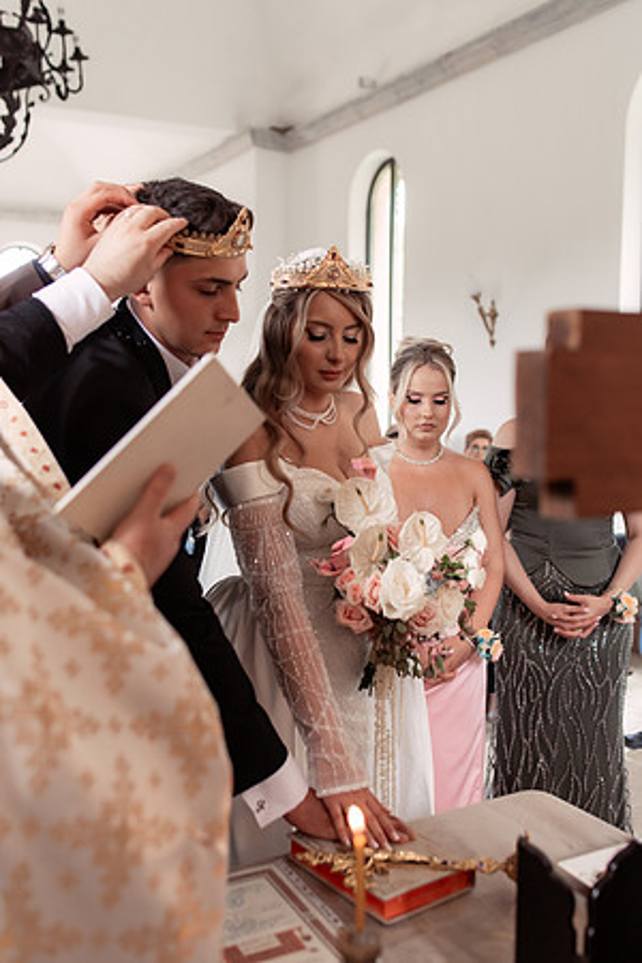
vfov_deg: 54.4
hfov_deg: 37.9
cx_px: 321
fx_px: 936
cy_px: 482
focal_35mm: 35
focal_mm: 35
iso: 1000
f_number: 2.8
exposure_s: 1/320
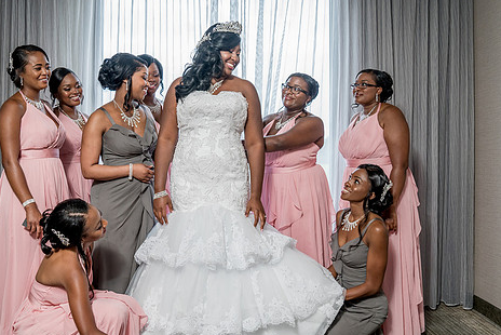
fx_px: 529
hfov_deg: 50.6
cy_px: 165
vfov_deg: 35.1
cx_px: 229
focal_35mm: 38
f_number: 4
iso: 640
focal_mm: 25
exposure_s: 1/200
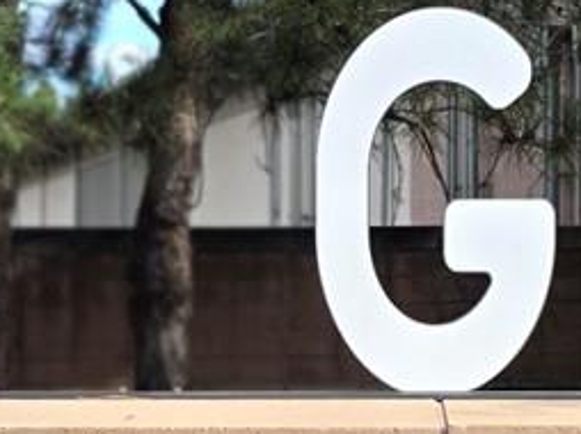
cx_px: 229
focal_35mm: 145
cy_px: 299
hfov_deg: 13.6
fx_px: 2431
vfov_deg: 10.2
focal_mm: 6.3
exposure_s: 1/2296
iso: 80
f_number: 1.7
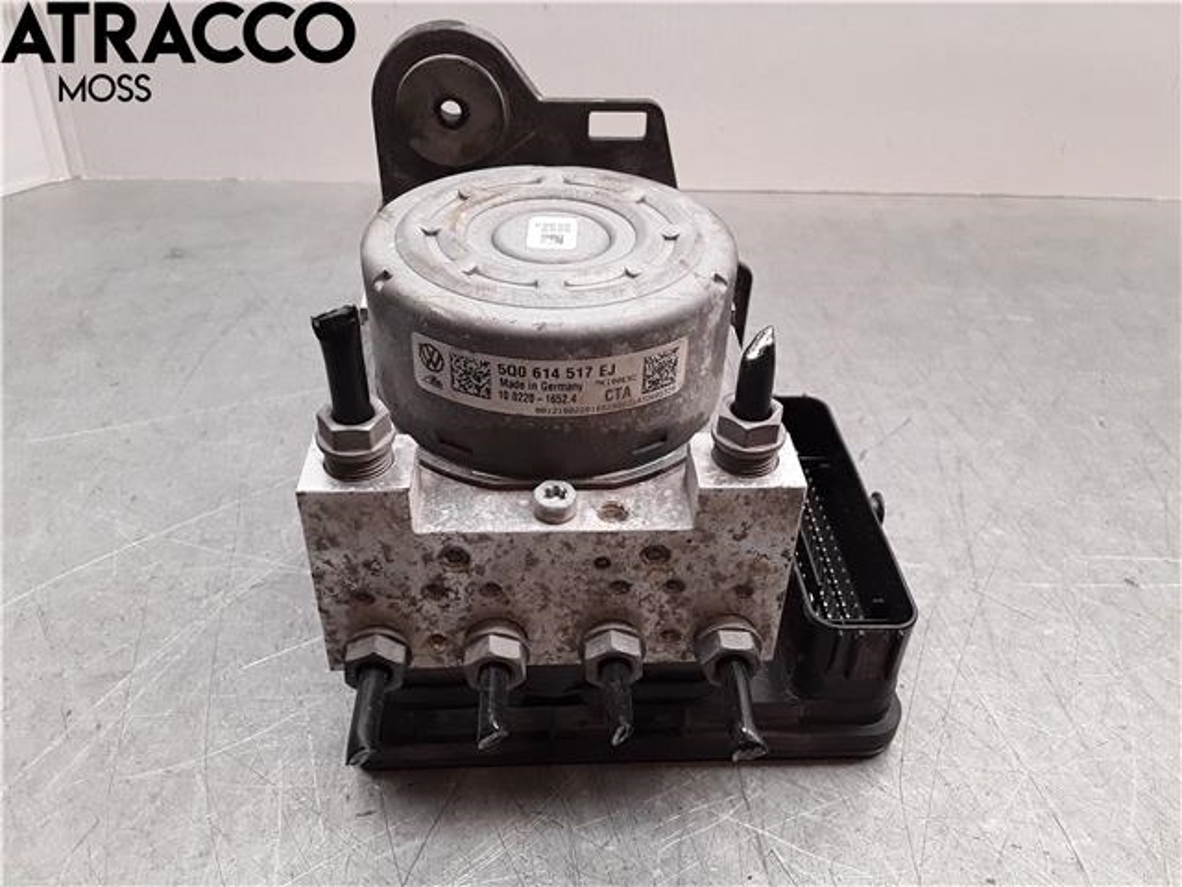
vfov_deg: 49.7
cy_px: 444
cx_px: 591
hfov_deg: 63.4
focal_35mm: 28
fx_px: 956
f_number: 1.9
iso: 50
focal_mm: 2.91
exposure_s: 1/50
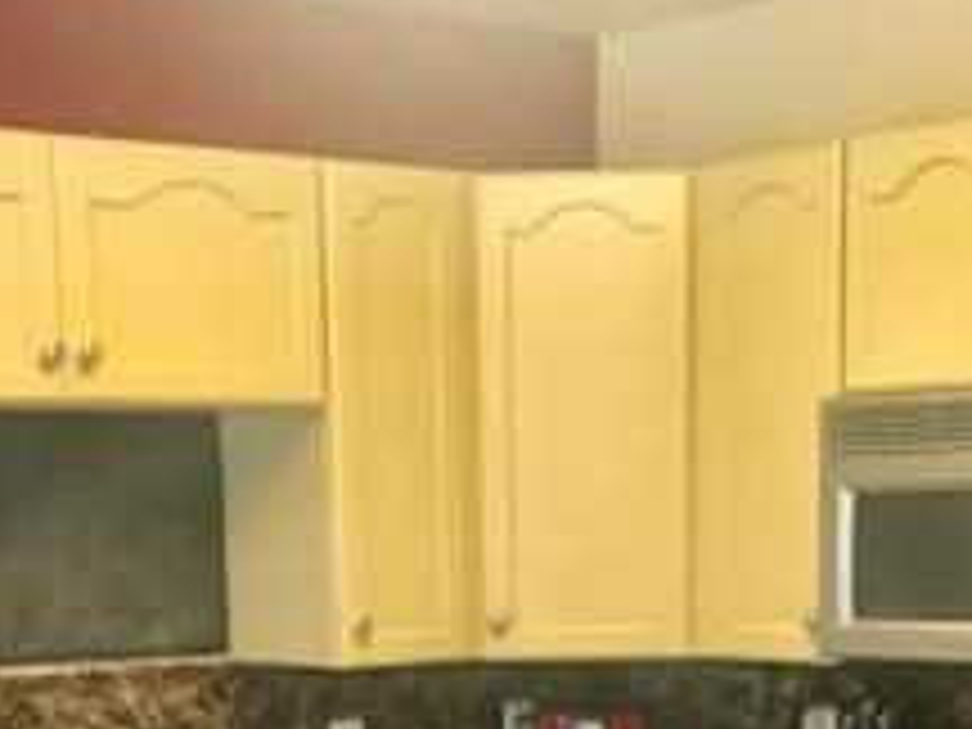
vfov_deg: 16.7
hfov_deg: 23.5
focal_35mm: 83
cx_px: 558
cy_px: 968
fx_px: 2331
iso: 40
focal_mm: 3.99
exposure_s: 1/15
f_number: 1.8
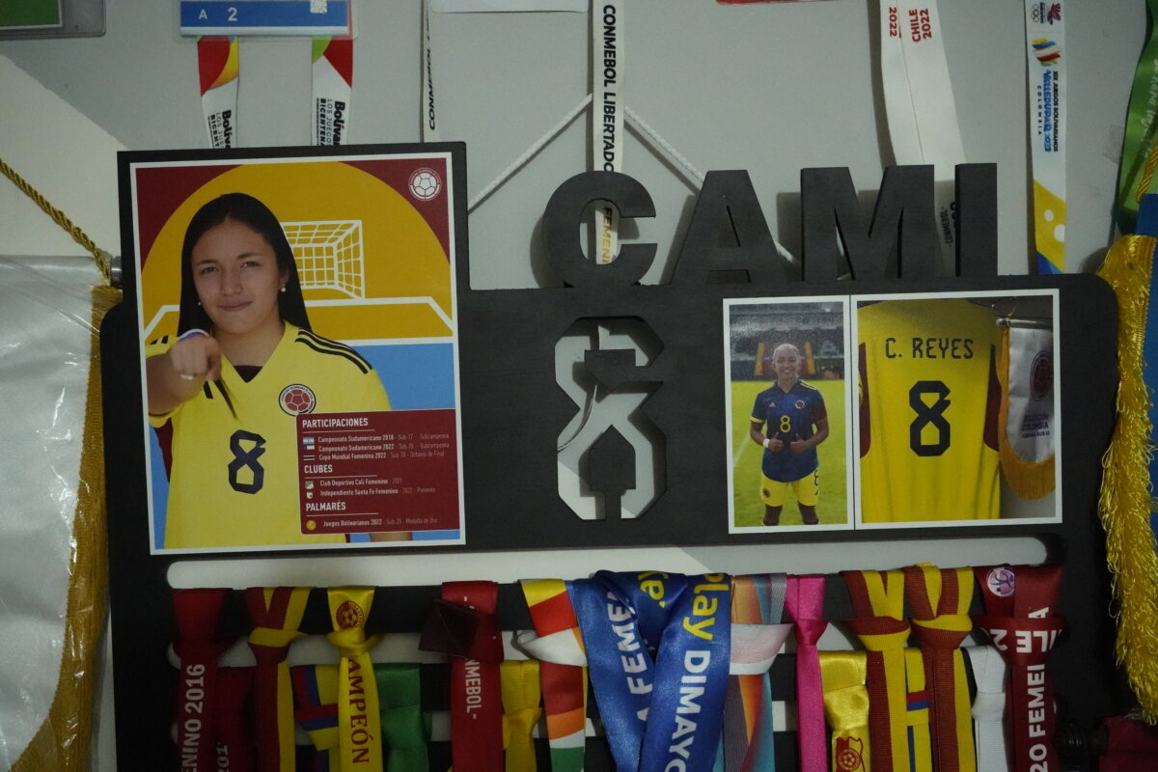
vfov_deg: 34.2
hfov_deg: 49.6
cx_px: 579
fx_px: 1254
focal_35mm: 39
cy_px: 386
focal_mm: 39
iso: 32000
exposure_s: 1/500
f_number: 5.6
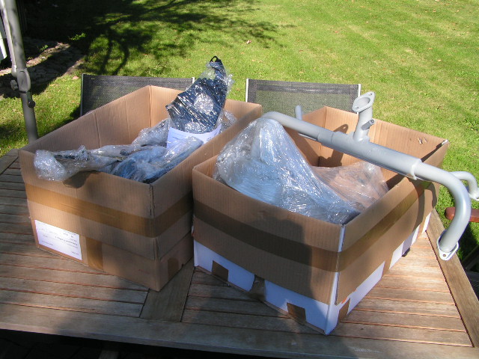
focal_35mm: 38
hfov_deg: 49.0
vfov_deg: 37.7
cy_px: 180
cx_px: 240
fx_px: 526
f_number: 6.3
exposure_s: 1/125
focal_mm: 6.3
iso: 50
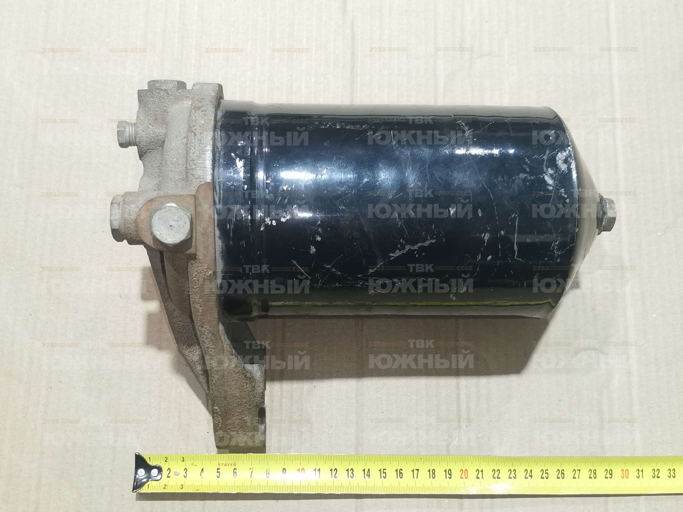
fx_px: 513
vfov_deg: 53.0
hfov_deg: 67.3
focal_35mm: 26
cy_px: 256
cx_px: 342
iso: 250
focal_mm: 4.66
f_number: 1.4
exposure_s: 1/50
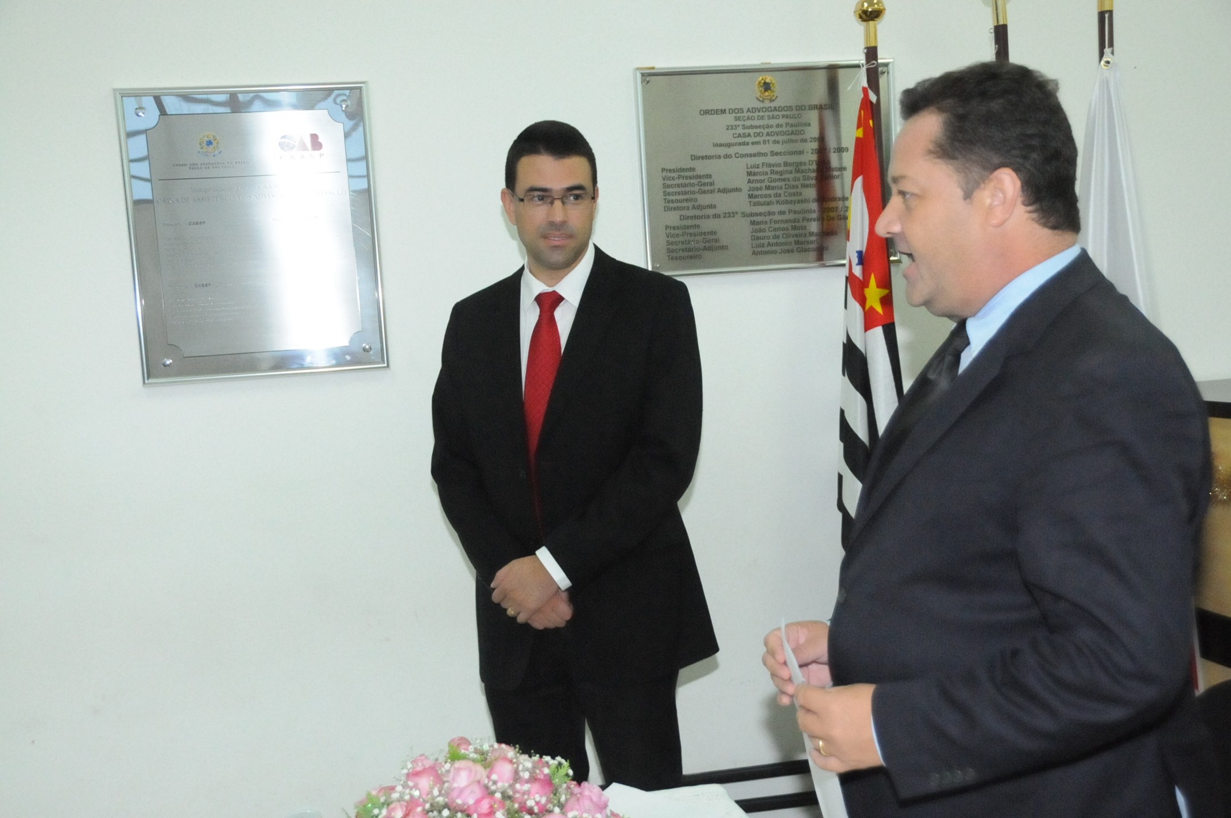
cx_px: 616
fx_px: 1486
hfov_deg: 45.0
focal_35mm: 44
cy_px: 409
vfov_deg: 30.8
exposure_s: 1/250
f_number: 4.5
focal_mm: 29
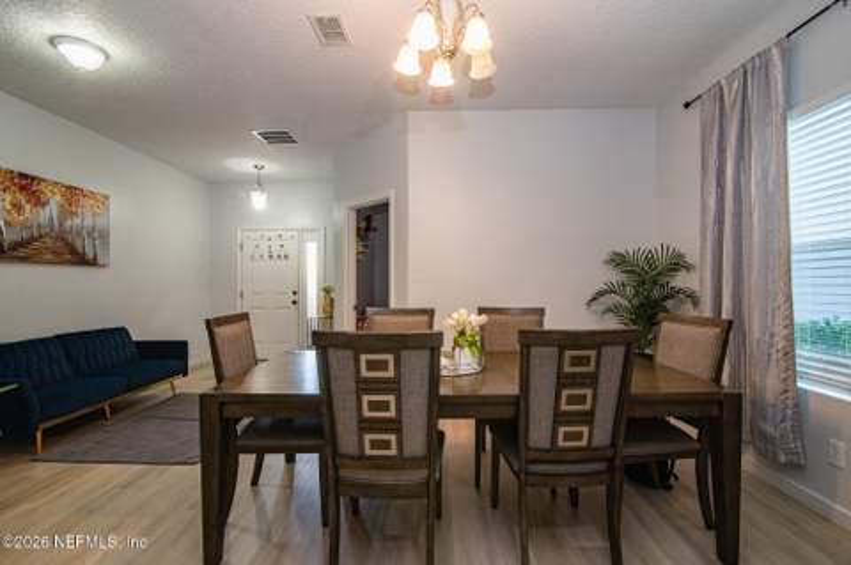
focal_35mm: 16
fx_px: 378
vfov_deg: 73.6
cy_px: 282
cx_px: 426
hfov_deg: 96.8
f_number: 8
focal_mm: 16
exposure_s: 1/10
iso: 200
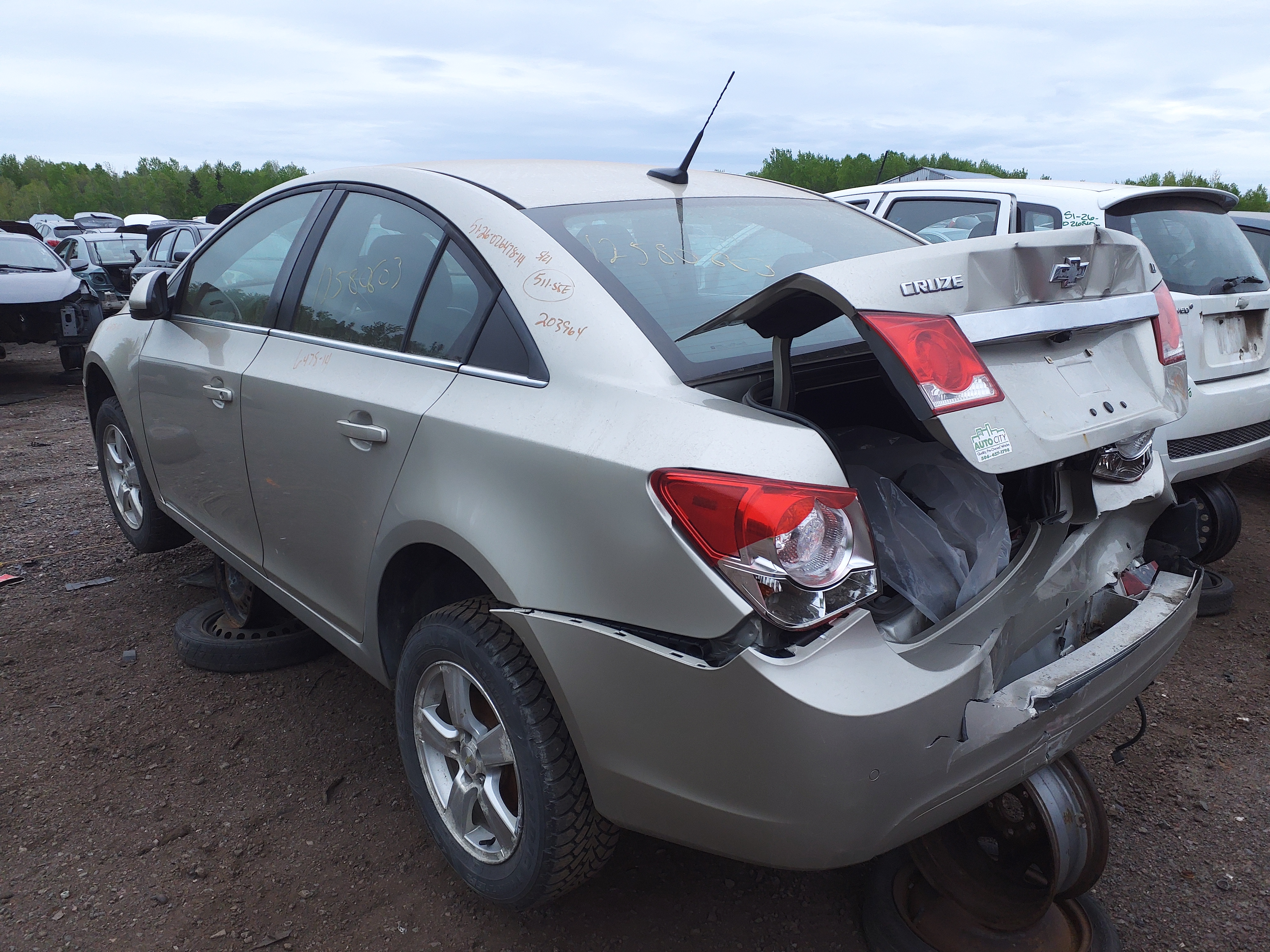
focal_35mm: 26
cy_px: 476
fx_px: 954
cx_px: 635
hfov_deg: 67.3
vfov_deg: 53.1
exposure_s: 1/737
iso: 40
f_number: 1.9
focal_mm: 3.58
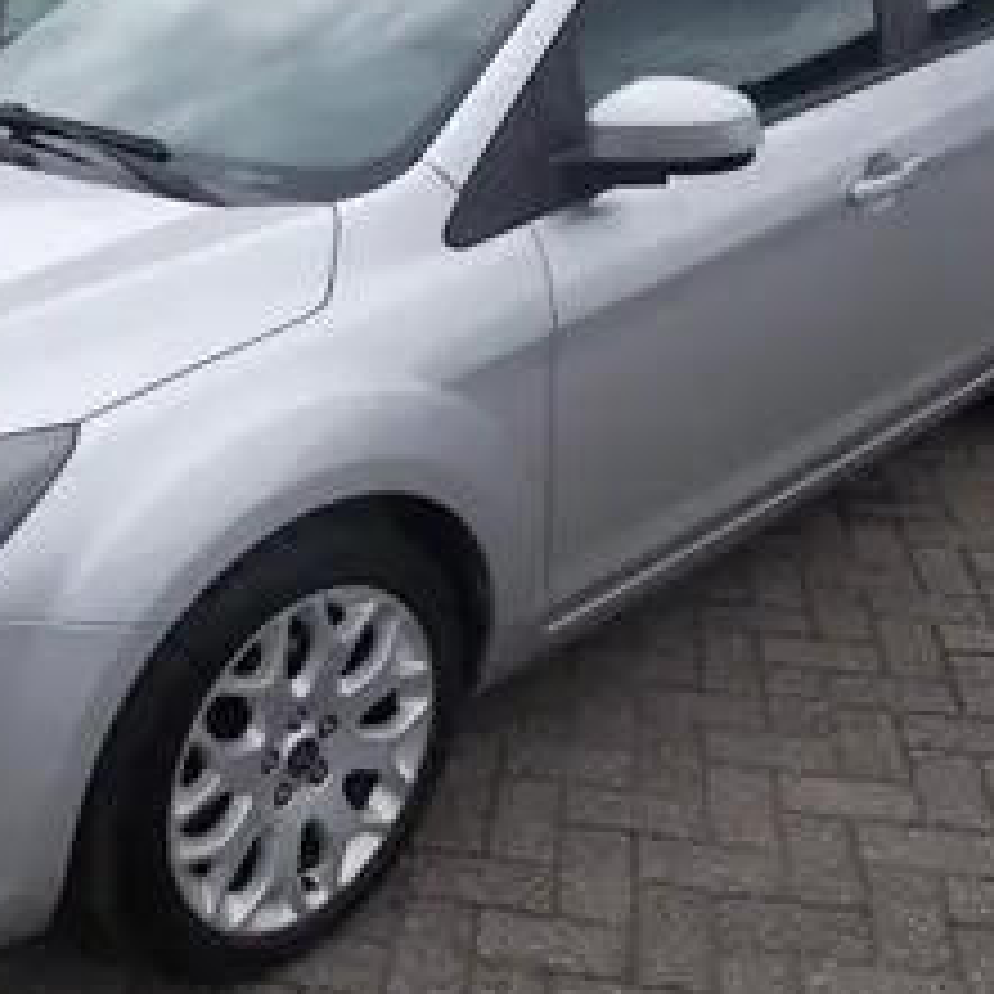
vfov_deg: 33.8
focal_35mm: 50
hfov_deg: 33.4
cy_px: 355
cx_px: 261
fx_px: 1624
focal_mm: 4.6
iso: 80
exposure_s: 1/125
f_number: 8
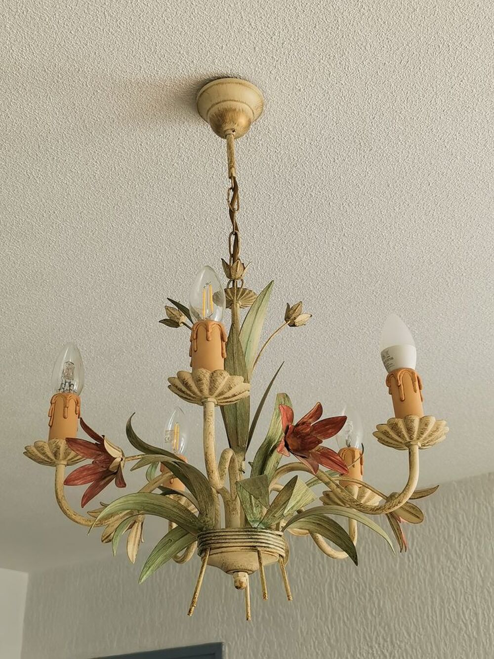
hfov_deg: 31.5
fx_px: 875
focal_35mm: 46
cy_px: 330
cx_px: 247
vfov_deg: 41.2
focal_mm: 5.58
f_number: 1.8
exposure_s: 1/117
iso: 50
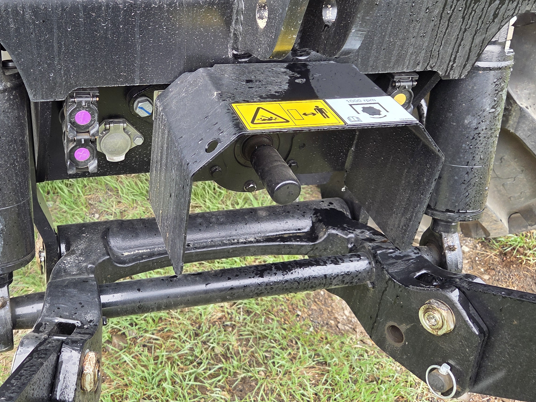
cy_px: 151
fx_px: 619
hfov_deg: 46.0
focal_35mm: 40
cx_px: 173
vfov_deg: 35.8
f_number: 1.8
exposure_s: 1/180
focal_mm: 5.4
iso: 80
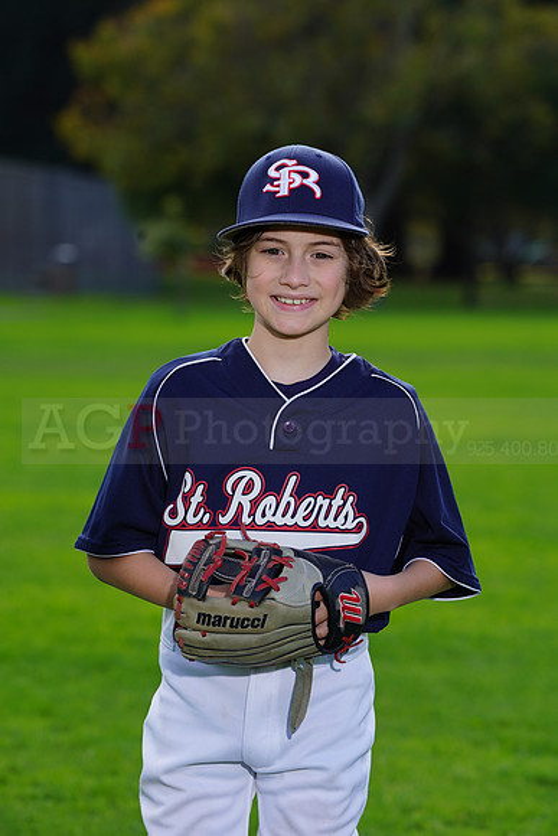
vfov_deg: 9.8
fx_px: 4856
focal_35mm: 209
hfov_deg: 6.6
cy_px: 418
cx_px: 279
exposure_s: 1/250
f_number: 8
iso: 200
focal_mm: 209
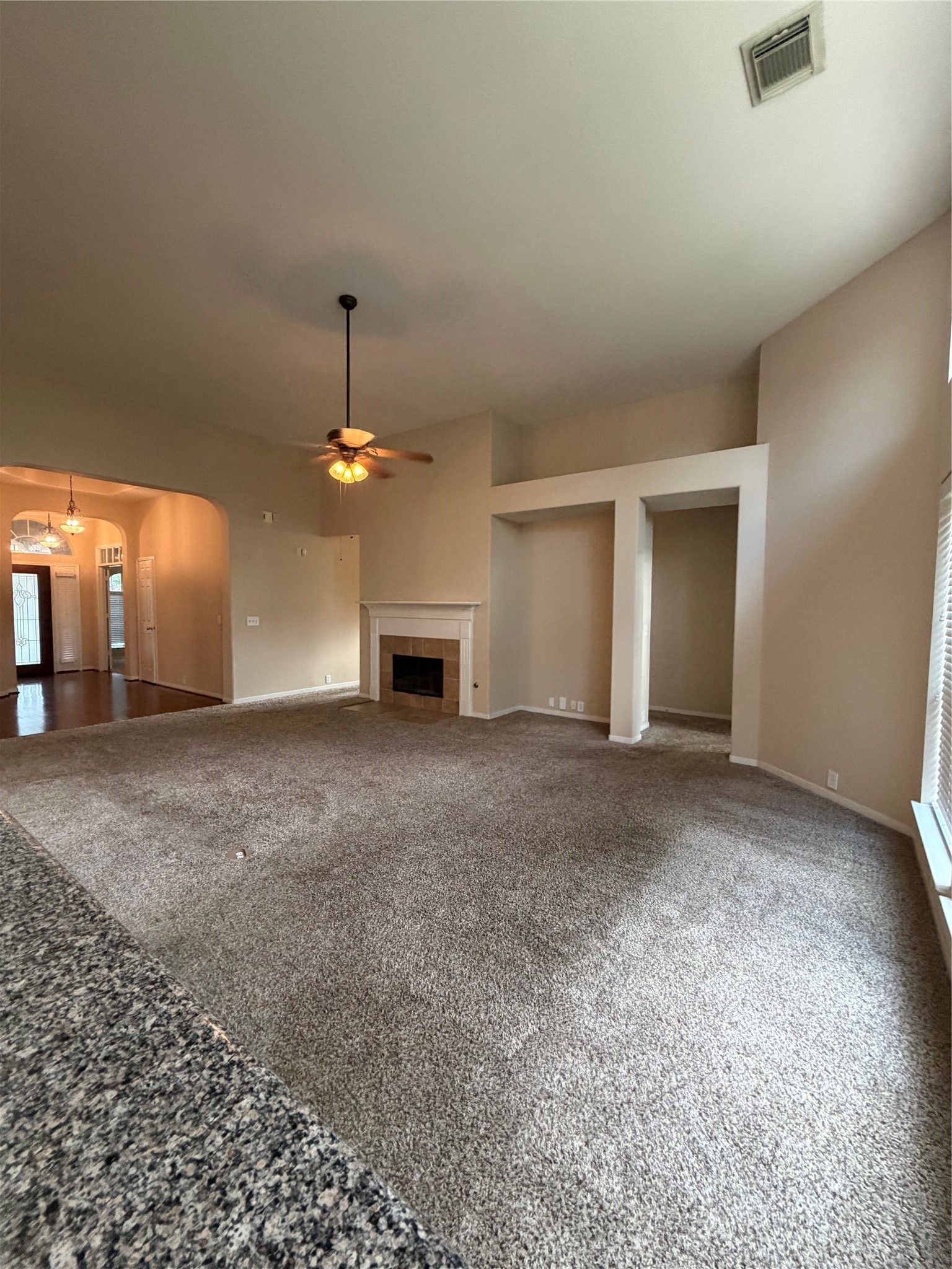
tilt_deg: -3.3
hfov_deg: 85.7
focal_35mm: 14
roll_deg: -0.1
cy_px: 634
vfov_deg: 102.1
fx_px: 513
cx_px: 476
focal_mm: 2.22
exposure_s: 1/60
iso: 400
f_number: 2.2
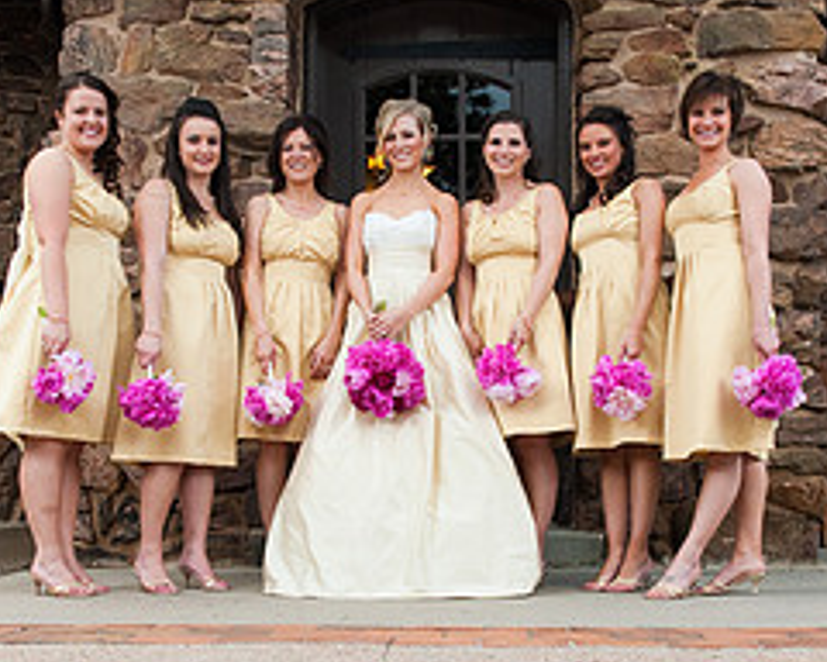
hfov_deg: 41.3
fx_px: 1098
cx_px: 422
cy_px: 452
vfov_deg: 33.2
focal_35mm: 45
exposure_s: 1/250
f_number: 3.2
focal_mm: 17
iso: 200
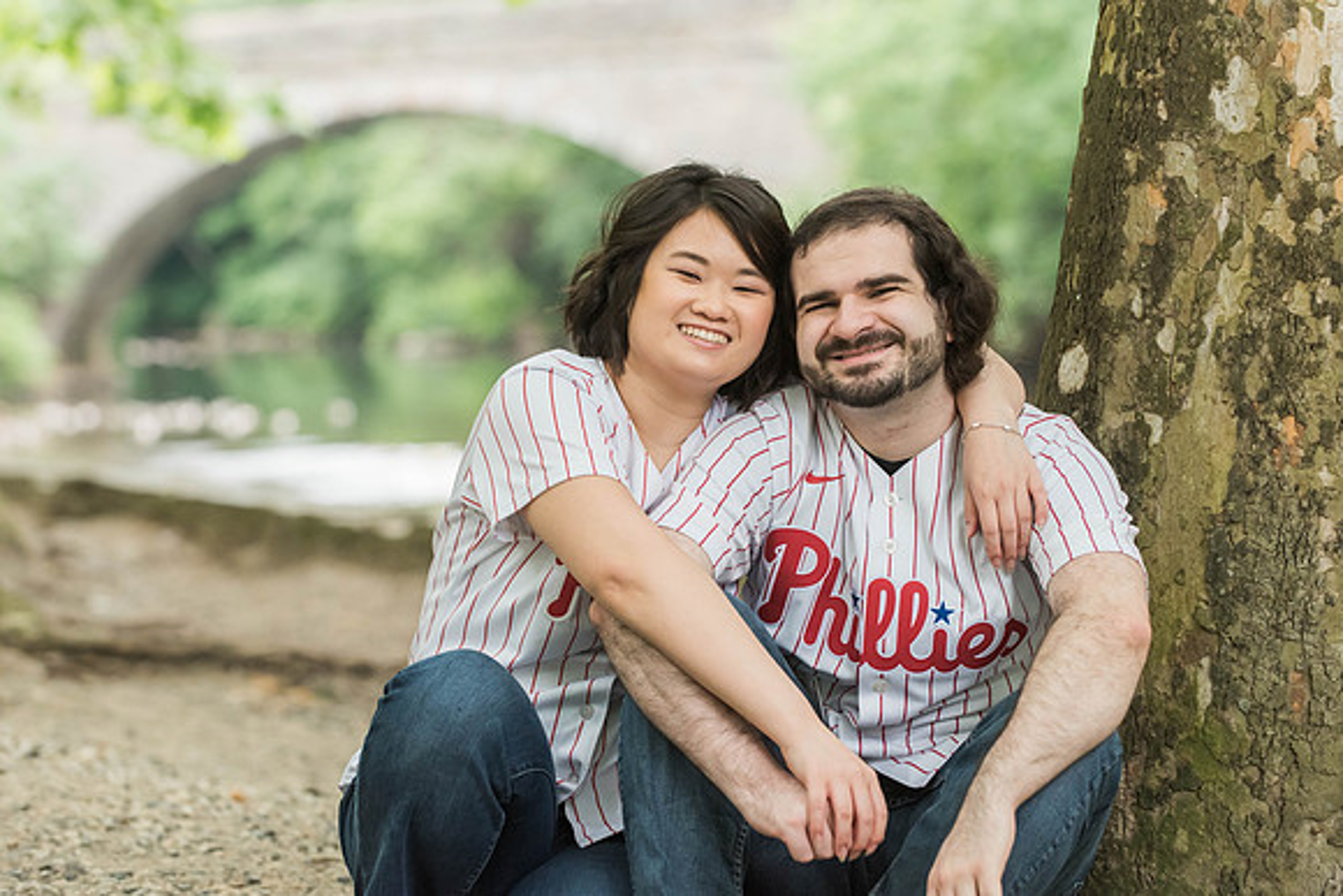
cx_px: 633
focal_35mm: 125
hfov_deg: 16.4
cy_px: 421
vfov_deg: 11.0
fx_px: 4672
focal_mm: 116
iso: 1600
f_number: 4
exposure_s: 1/200
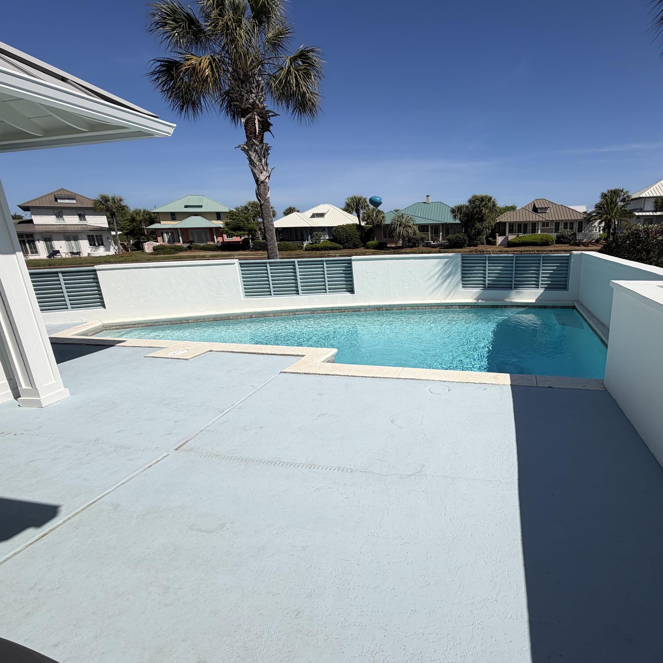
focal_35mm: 17
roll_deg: +1.8
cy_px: 326
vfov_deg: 84.0
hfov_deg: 81.6
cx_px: 433
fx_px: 368
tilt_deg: -15.5
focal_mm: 2.22
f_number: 2.2
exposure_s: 1/1961
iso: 20
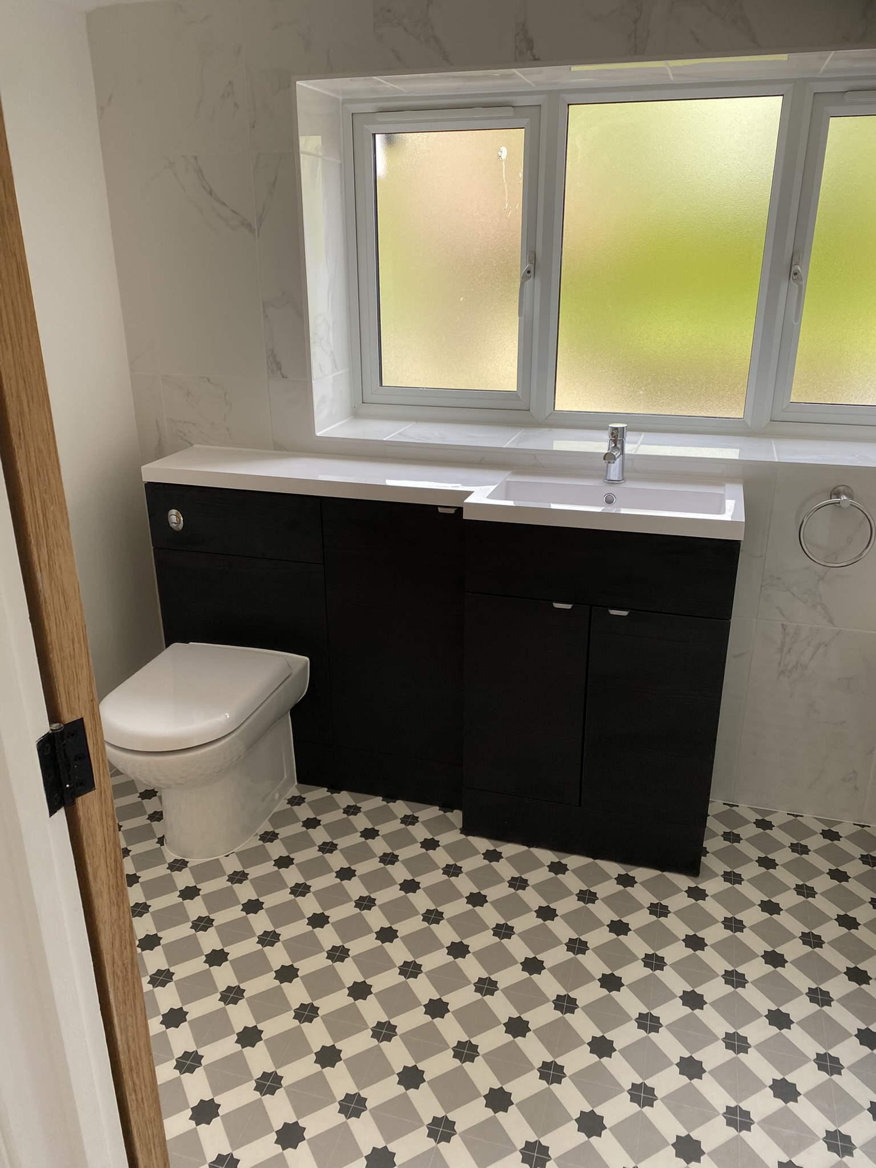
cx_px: 438
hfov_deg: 53.1
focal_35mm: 26
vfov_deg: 67.3
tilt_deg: -20.2
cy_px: 584
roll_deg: -0.1
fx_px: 877
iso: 40
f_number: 1.8
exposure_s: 1/122
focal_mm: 4.25
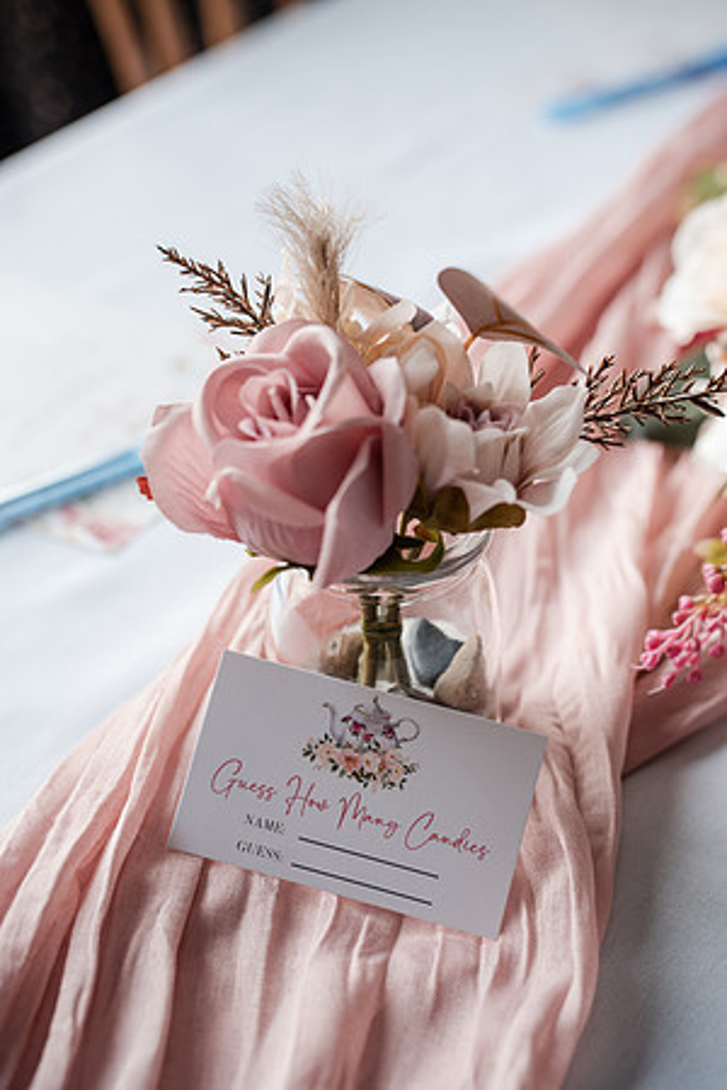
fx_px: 1908
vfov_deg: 31.9
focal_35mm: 63
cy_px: 545
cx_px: 364
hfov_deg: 21.6
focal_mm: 63
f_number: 4
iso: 500
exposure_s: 1/250
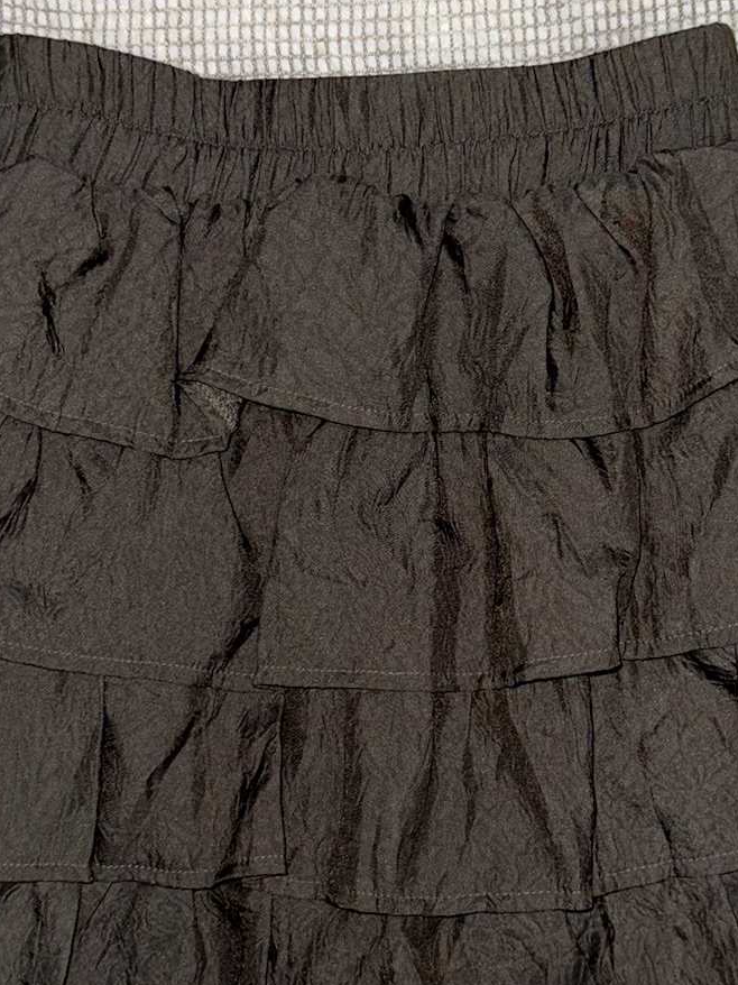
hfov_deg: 26.1
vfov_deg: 34.4
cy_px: 514
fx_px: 1593
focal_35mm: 56
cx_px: 384
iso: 80
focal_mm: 6.76
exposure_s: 1/48
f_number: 1.78
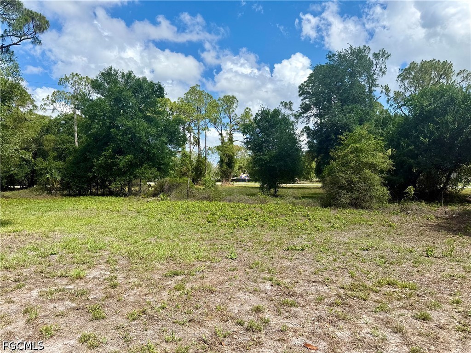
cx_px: 236
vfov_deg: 56.8
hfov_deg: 71.6
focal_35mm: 24
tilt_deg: +1.0
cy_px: 176
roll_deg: -0.6
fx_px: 327
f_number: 1.78
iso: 80
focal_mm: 6.76
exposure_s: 1/3953
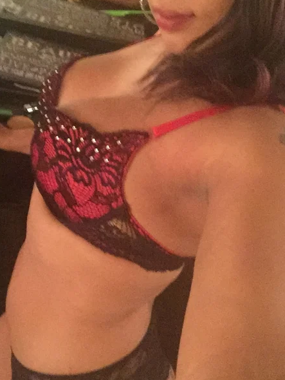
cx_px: 123
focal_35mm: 42
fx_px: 461
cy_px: 178
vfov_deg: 44.8
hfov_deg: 34.3
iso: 800
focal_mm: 2.65
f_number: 2.2
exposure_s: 1/15
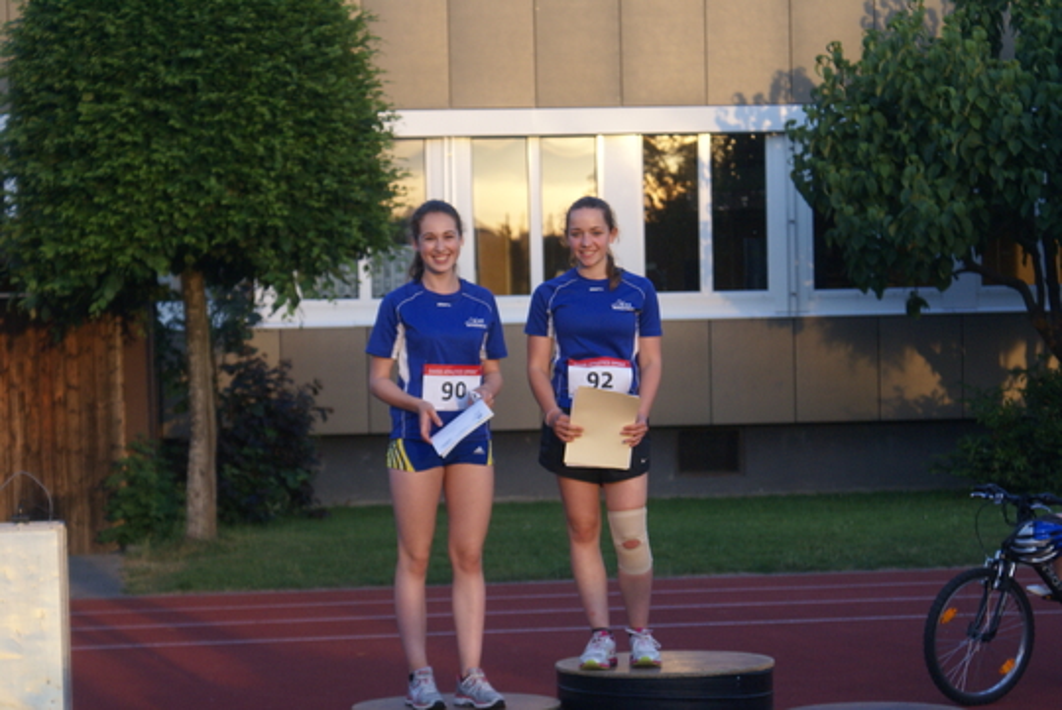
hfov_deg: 19.4
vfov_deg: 13.1
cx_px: 531
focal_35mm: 105
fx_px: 3100
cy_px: 355
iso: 250
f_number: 5.6
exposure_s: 1/250
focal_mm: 70
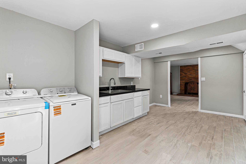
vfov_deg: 73.7
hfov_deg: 96.7
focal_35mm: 16
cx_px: 123
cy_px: 82
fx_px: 109
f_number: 8
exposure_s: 1/3
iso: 320
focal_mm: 16
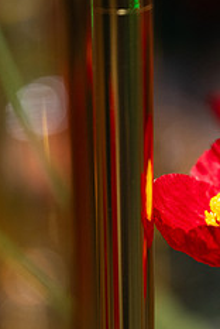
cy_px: 255
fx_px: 1590
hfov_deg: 7.9
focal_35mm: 174
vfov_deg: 11.8
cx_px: 189
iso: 1000
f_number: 2.8
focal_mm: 70
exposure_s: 1/200
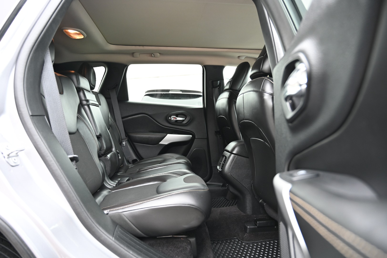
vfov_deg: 53.1
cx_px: 194
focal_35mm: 24
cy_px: 129
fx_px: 258
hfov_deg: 73.8
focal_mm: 24
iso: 1400
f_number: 4
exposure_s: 1/125
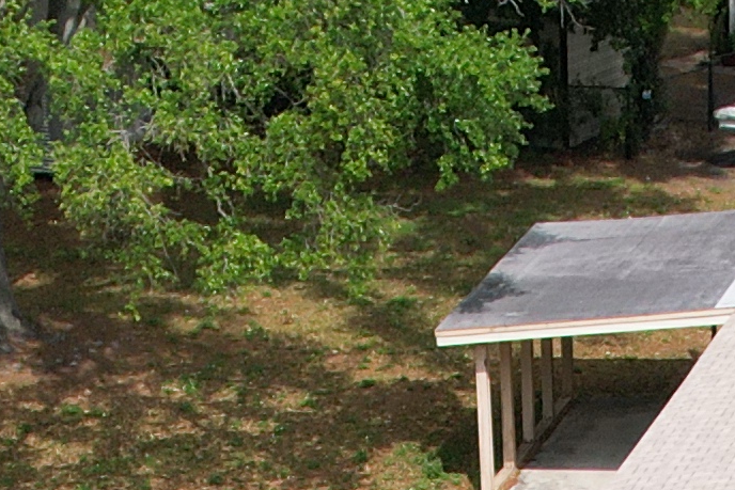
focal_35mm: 175
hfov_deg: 11.7
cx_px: 638
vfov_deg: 6.7
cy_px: 1693
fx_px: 3573
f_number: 2.8
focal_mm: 8.38
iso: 200
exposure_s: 1/160
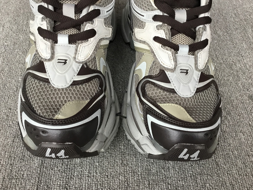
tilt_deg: -53.2
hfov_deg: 54.0
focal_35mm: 34
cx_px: 127
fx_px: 248
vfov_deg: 41.8
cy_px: 98
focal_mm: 3.3
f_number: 2.4
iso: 32
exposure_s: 1/33
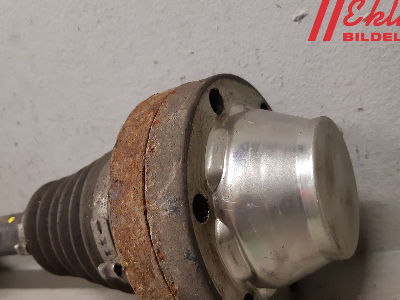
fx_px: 404
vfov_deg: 40.2
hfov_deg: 52.6
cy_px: 199
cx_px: 200
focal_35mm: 35
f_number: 1.7
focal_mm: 3.93
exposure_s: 1/50
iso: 200
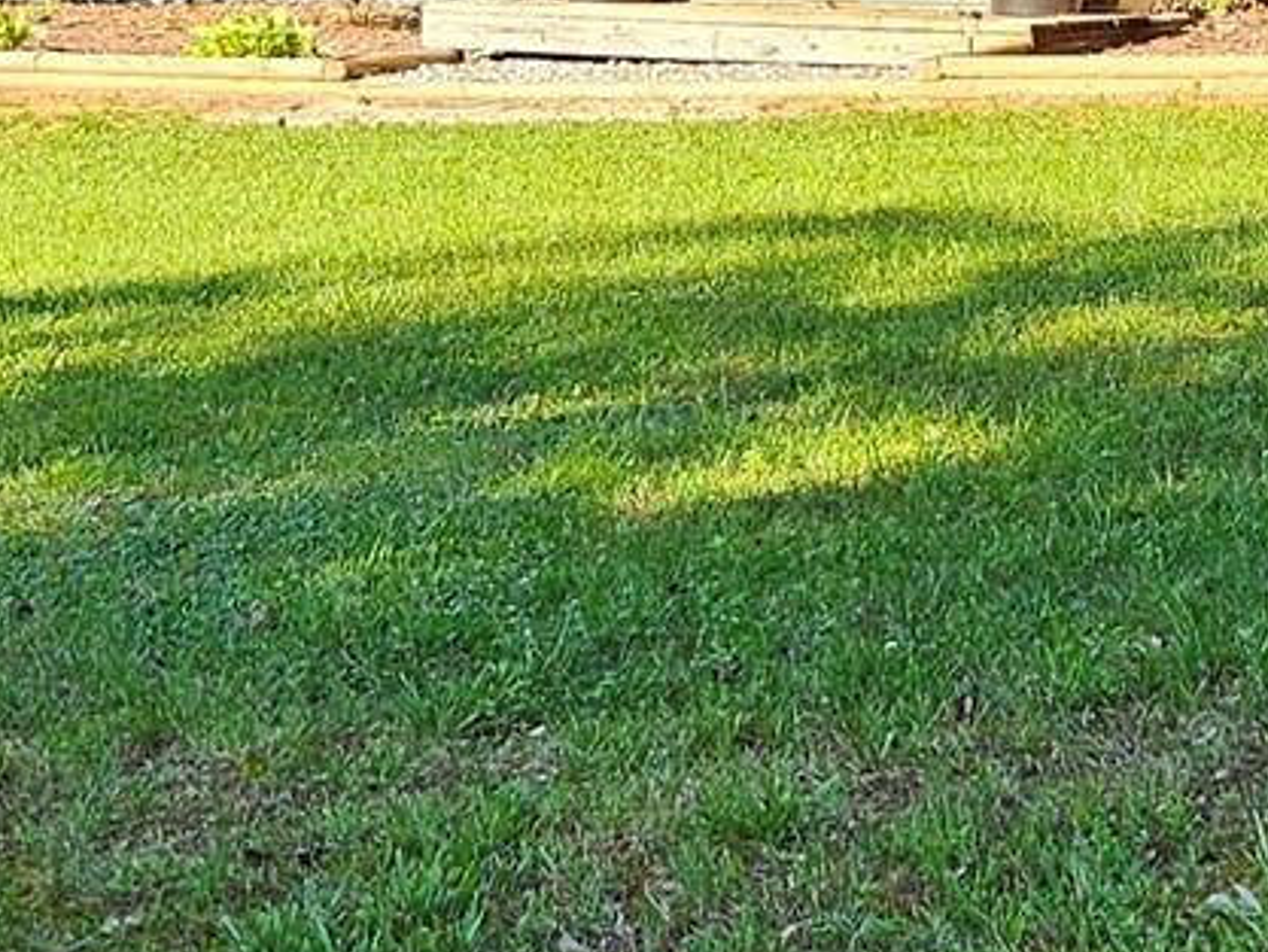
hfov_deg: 17.0
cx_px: 1250
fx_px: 4140
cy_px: -179
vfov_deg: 12.8
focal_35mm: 113
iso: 25
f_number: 1.8
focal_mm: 5.4
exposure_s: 1/340
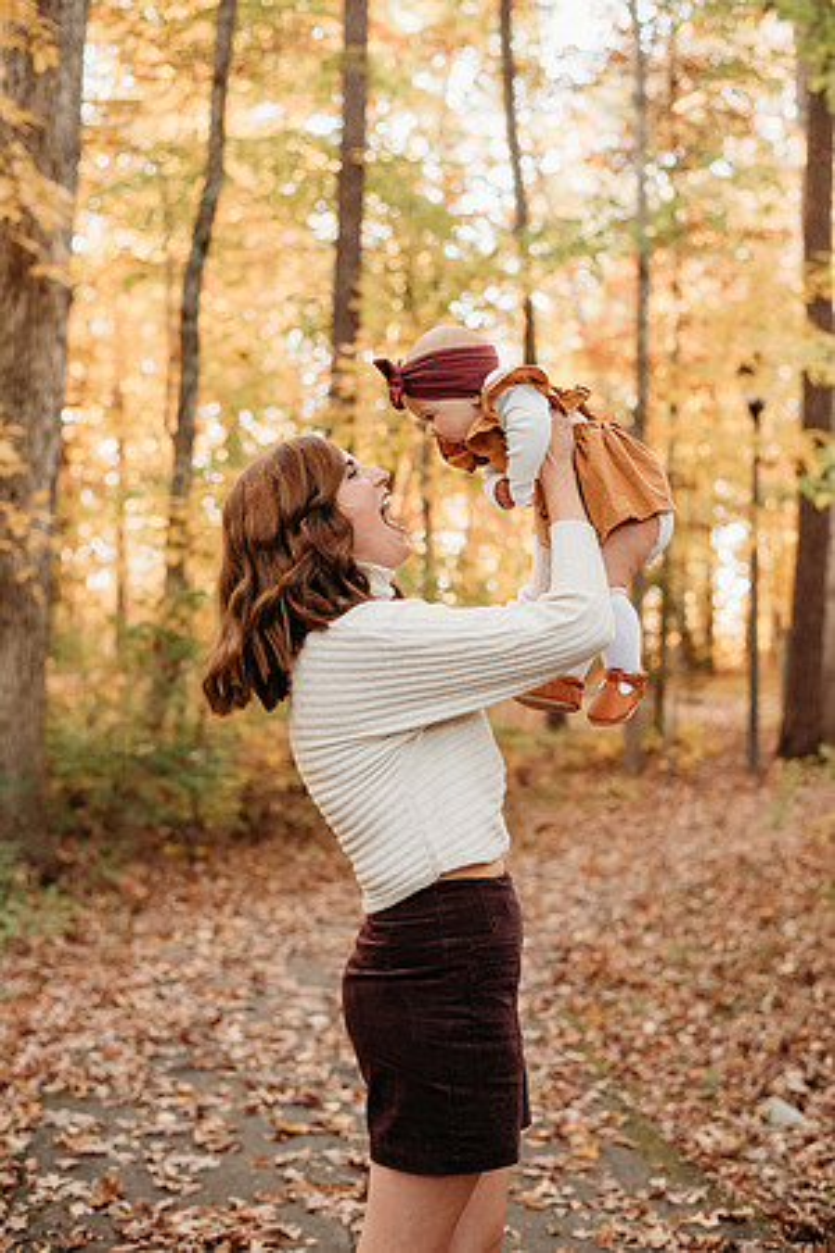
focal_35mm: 50
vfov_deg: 39.6
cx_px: 418
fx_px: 1739
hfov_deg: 27.0
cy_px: 626
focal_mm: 50
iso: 1600
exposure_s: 1/200
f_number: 2.8
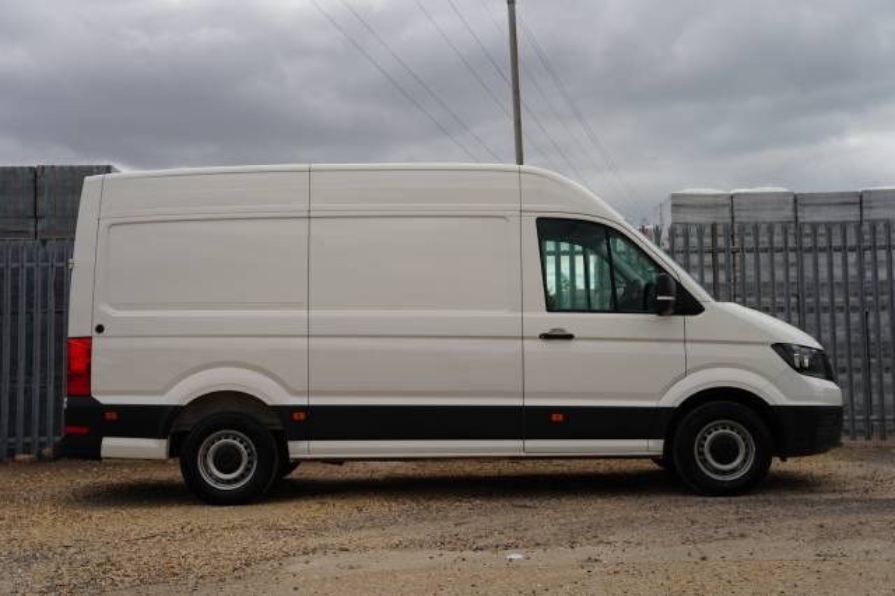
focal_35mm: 50
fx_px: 1240
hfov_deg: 39.7
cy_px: 298
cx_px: 448
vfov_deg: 27.0
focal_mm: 49.9
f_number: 5
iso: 100
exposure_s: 1/320
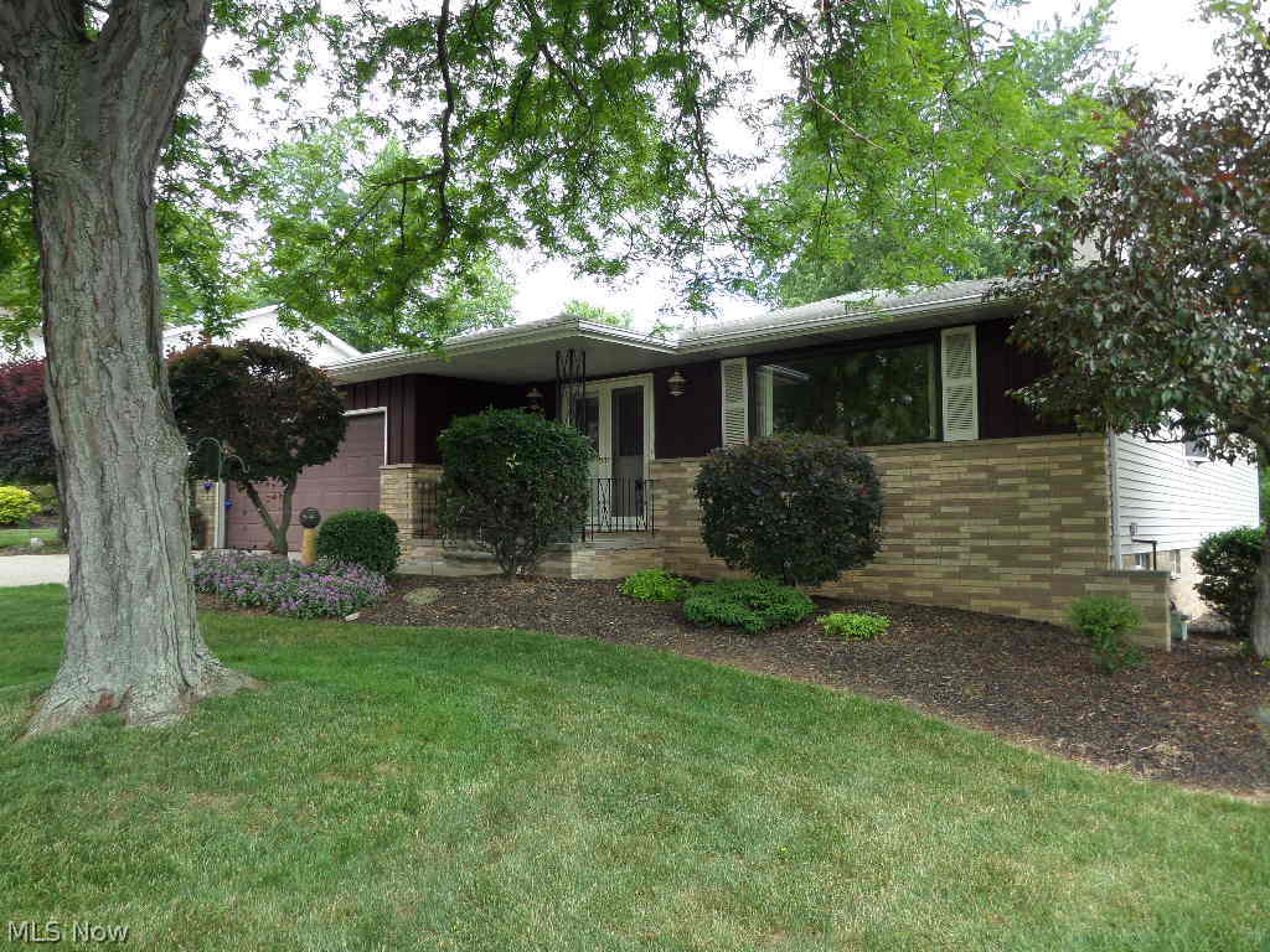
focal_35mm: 24
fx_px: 881
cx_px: 635
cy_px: 476
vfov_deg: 56.8
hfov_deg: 71.6
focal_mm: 4
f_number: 3.2
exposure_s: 1/180
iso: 100
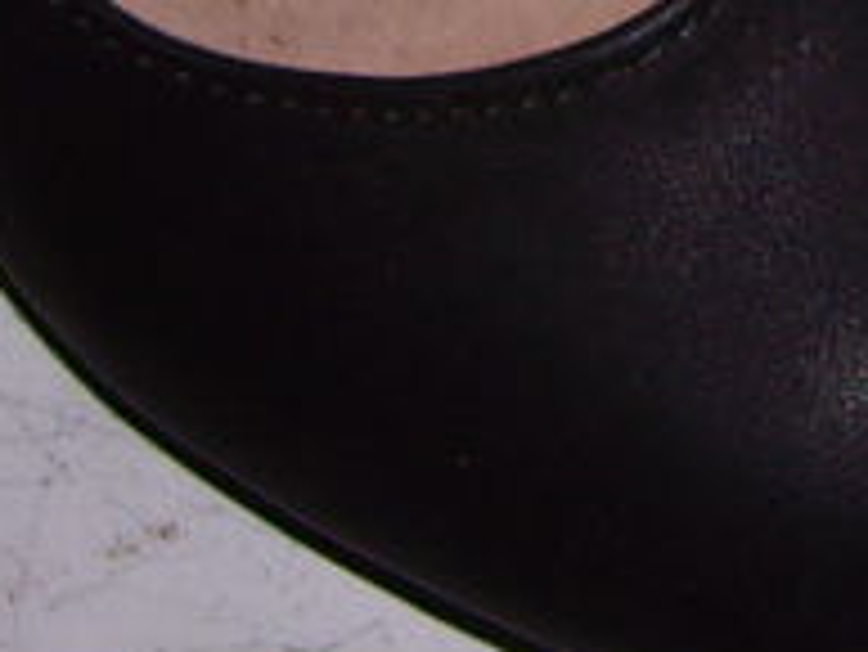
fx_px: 4943
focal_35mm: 197
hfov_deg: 9.9
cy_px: -868
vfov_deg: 7.1
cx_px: 1075
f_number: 4.3
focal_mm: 6.2
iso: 64
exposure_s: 1/40
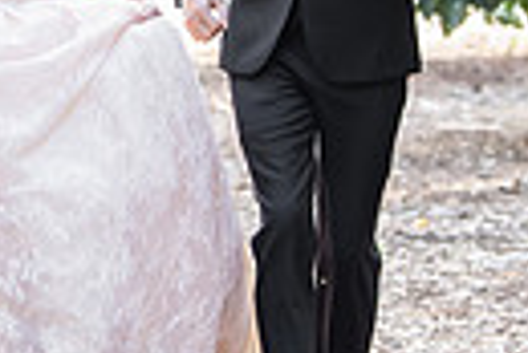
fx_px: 7018
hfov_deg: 4.3
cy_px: -35
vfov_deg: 2.9
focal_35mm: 478
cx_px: -33
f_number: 4
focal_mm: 86
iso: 1250
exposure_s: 1/400
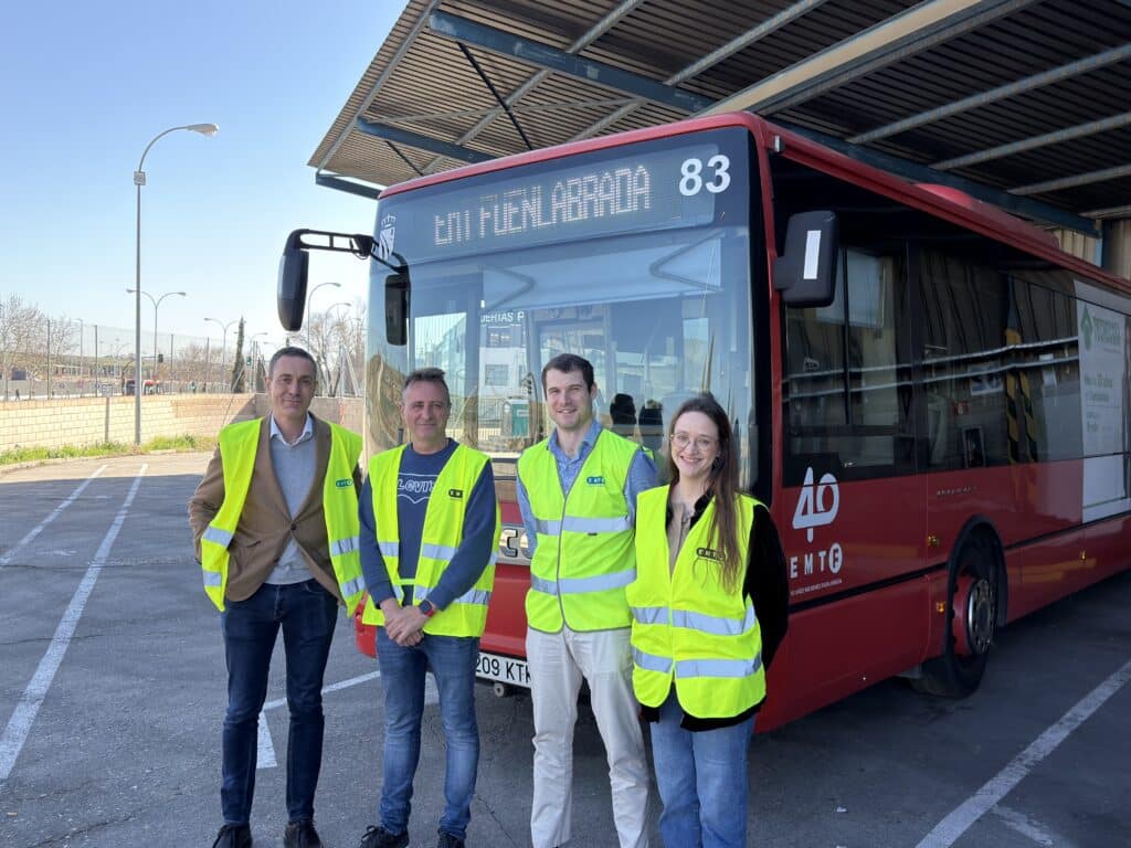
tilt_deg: -3.0
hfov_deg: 55.4
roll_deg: -2.6
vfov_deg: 42.9
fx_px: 1078
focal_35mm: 33
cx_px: 566
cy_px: 424
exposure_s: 1/1182
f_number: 1.78
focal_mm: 6.76
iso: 80
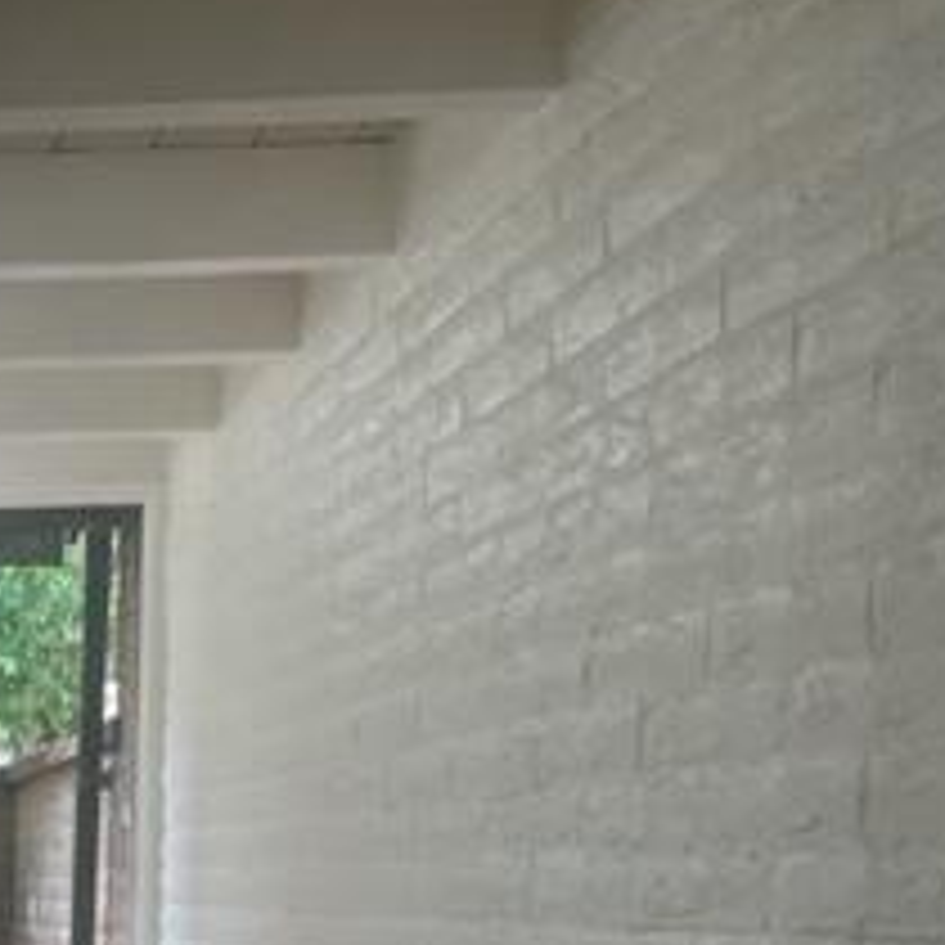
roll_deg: +0.3
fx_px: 2162
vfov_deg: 23.1
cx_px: -432
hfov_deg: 21.2
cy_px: 1048
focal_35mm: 70
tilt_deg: -5.1
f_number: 1.6
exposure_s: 1/120
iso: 40
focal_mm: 4.2
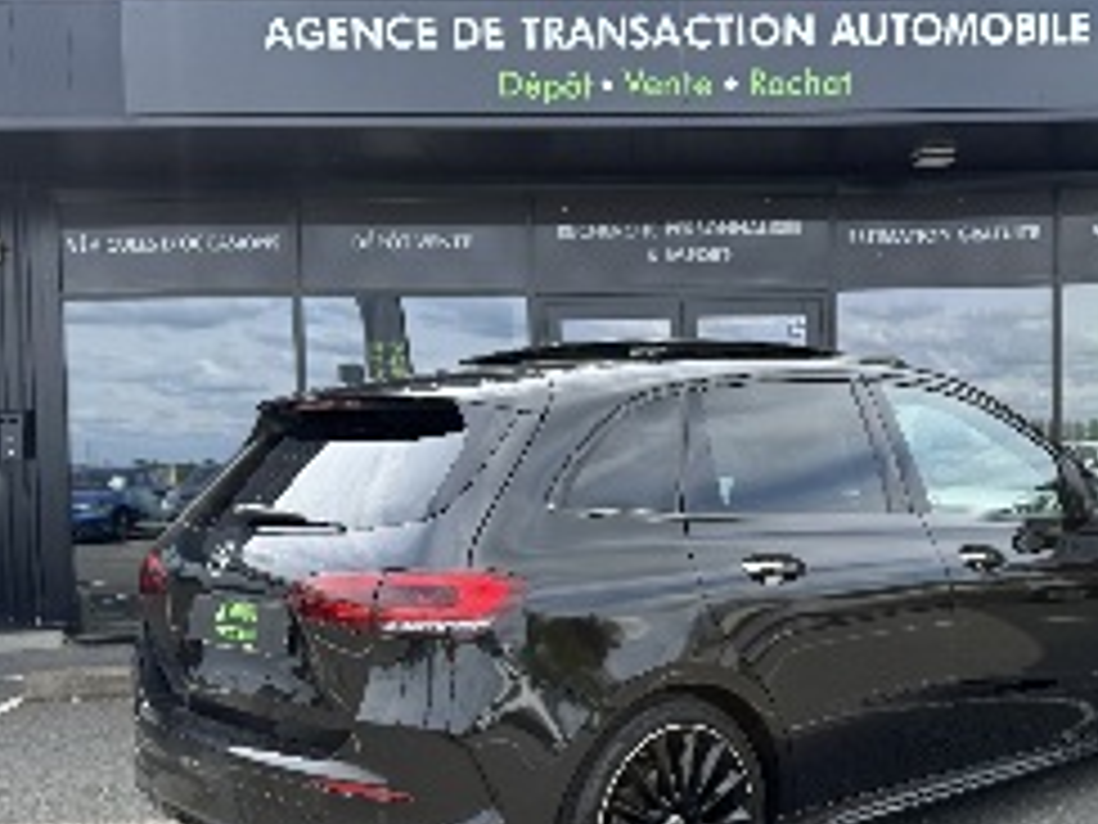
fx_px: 1300
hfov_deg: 45.4
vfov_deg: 35.0
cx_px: 688
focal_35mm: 41
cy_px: 504
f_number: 1.78
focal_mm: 6.76
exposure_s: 1/1230
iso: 80
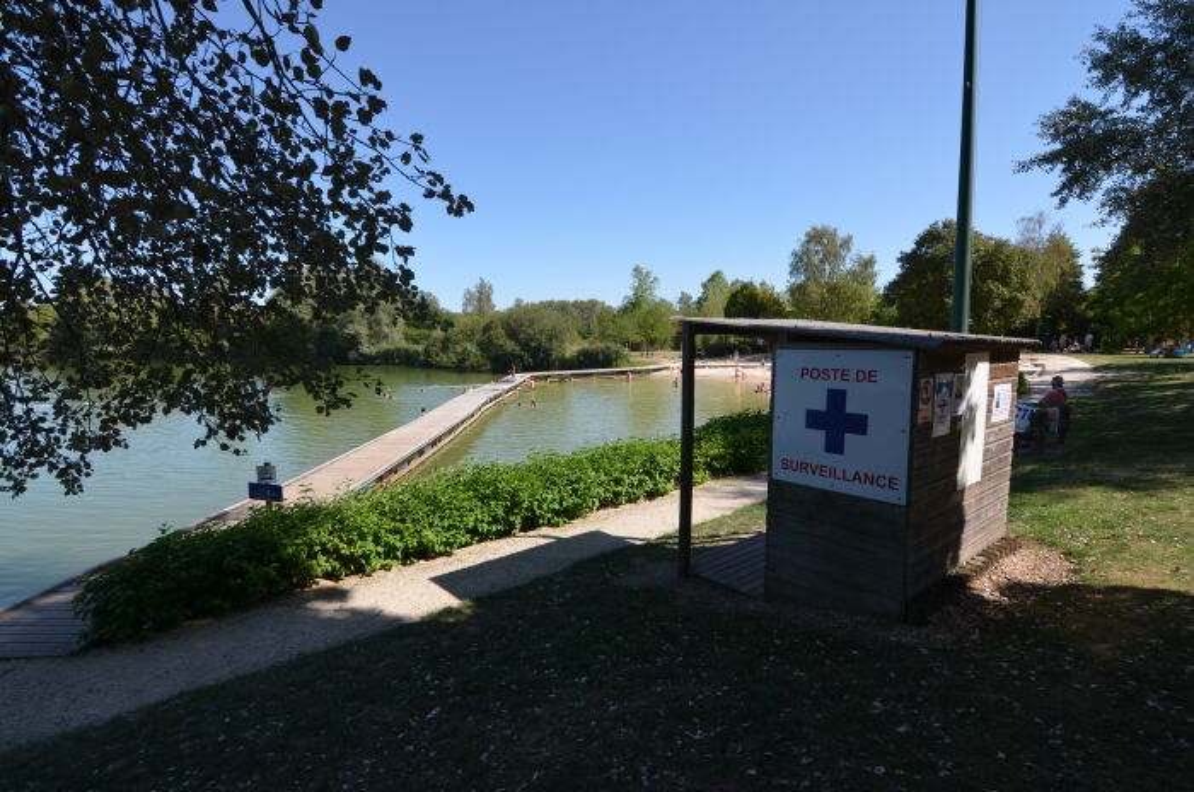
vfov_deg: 71.8
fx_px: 546
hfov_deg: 95.1
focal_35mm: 16
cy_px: 396
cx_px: 597
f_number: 8
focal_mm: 11
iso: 180
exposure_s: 1/250
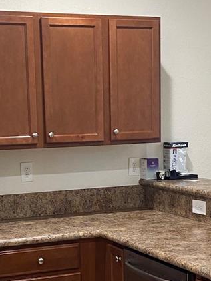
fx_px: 602
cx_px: 75
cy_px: 206
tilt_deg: -6.8
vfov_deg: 26.1
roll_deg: +2.1
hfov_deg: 19.8
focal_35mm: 74
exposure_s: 1/41
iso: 200
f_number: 1.8
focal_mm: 4.25
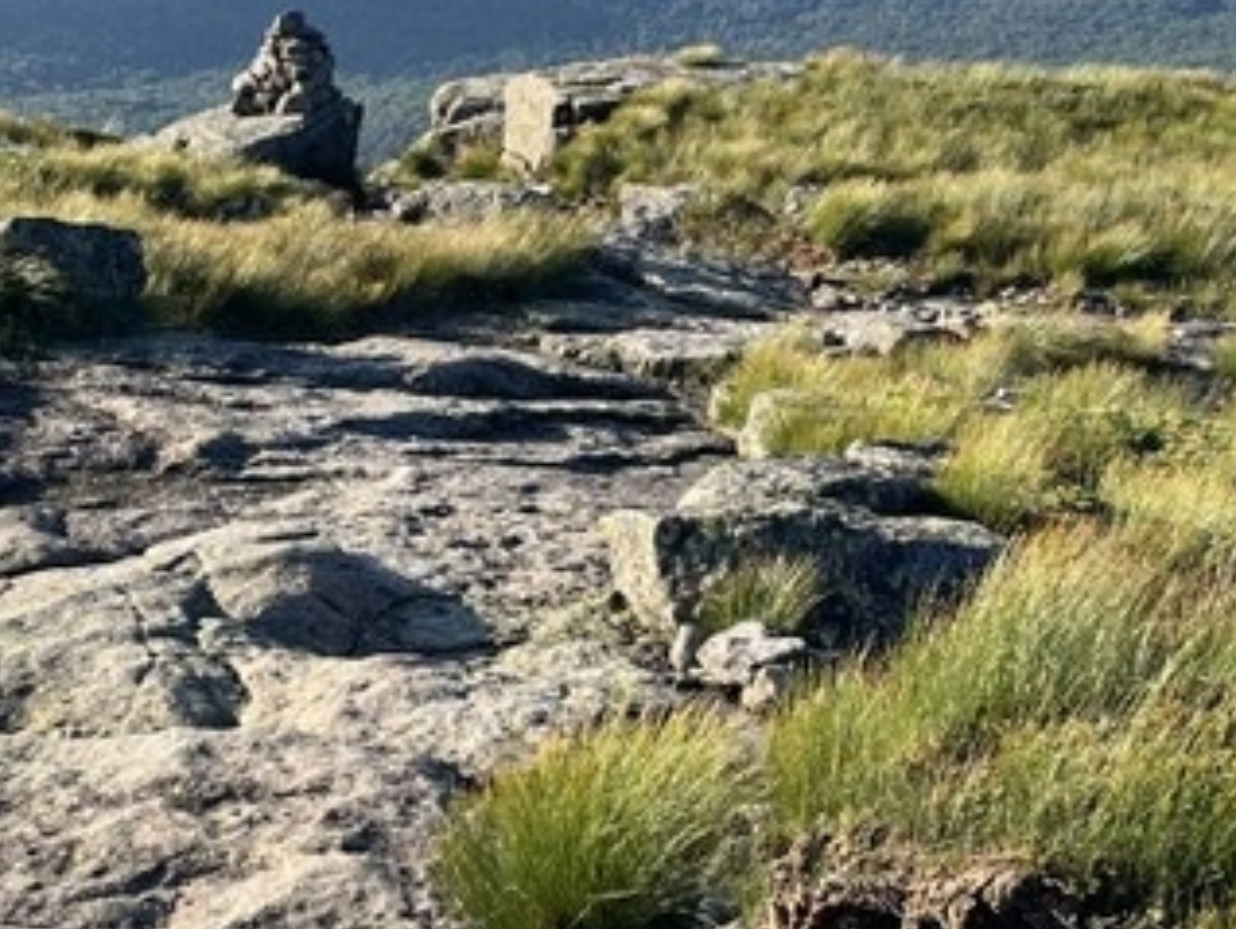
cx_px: 365
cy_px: 482
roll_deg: -3.1
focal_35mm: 89
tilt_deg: -22.4
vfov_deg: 16.6
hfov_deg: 21.9
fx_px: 3180
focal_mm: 5.1
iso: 50
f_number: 1.6
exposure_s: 1/1129
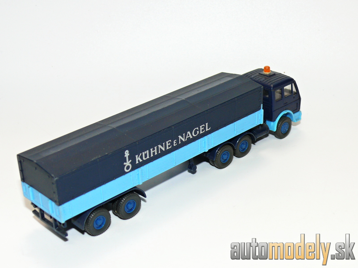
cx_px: 179
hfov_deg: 30.7
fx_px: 652
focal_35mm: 63
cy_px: 134
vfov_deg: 23.3
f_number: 4
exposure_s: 1/30
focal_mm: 10.4
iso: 100
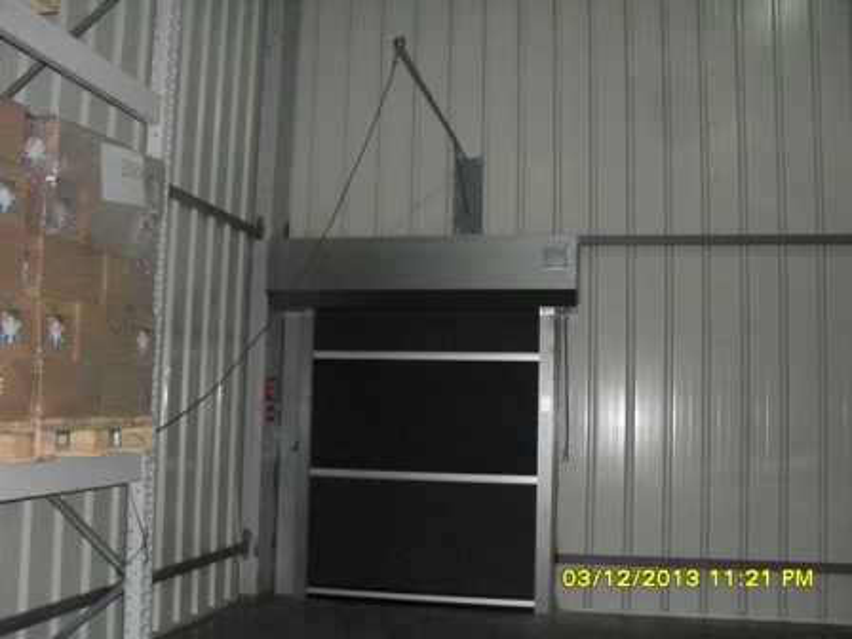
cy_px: 320
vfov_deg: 37.7
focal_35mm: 38
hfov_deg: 49.0
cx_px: 426
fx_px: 935
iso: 320
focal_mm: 6.3
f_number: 2.8
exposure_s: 1/45
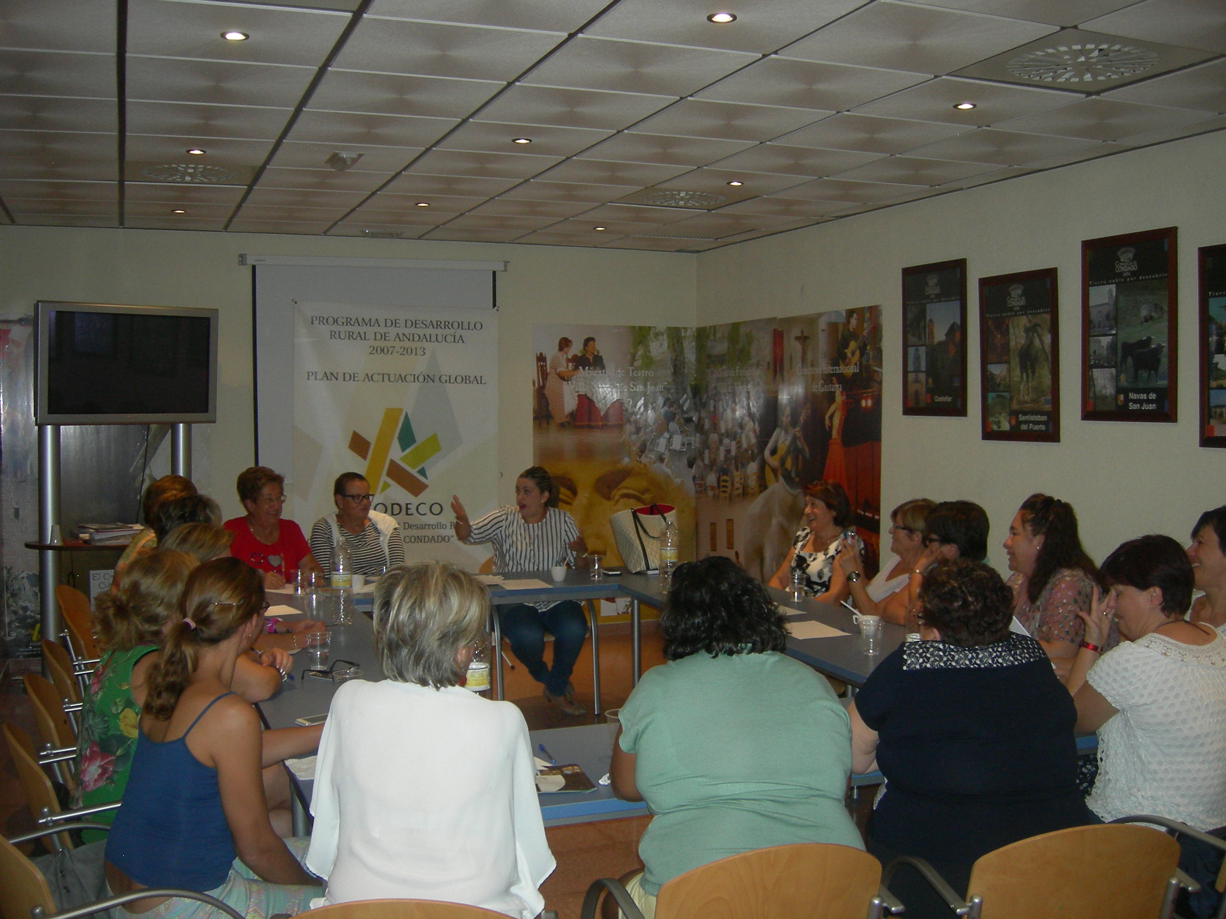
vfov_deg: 39.7
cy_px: 460
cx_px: 613
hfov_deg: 51.4
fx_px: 1275
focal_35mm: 36
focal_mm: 7.5
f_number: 2.7
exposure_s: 1/60.1
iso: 173
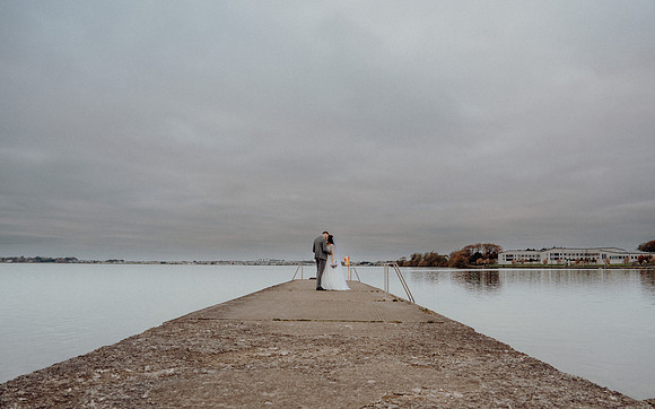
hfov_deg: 73.6
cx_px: 327
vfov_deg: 50.0
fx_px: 438
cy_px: 218
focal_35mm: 25
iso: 320
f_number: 3.5
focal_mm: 24
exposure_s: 1/200
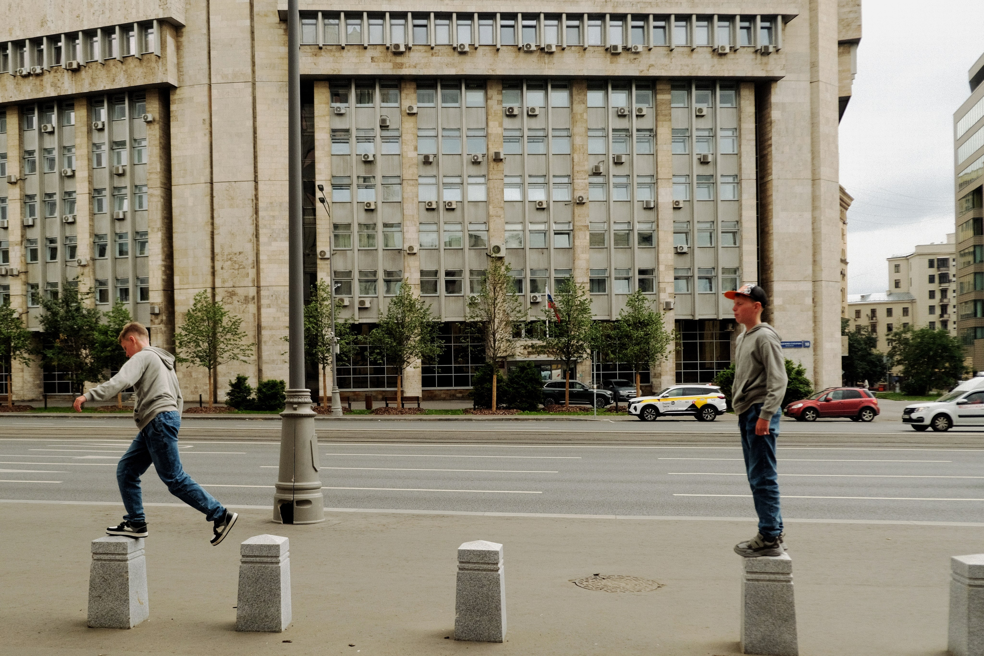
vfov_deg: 46.4
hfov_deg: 65.5
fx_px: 765
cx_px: 492
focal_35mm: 28
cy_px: 328
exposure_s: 1/950
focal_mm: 18.8
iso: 640
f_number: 2.8
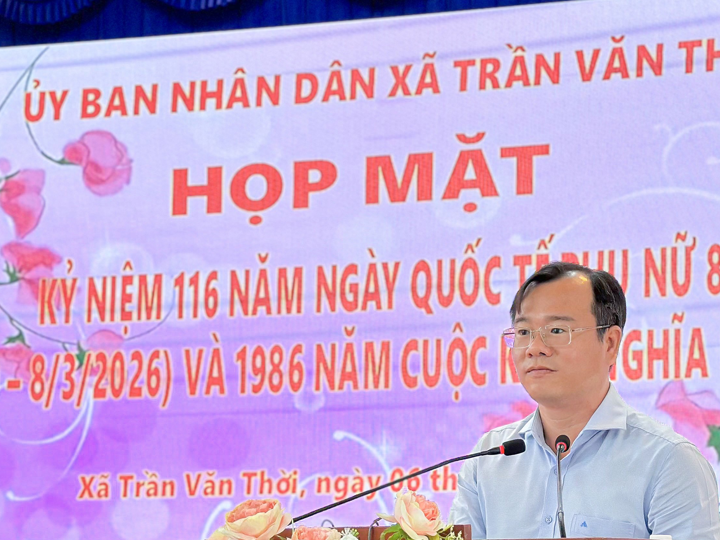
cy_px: 375
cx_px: 426
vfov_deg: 16.9
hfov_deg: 22.5
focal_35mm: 87
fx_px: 1809
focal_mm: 6.86
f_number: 1.78
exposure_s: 1/160
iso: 64
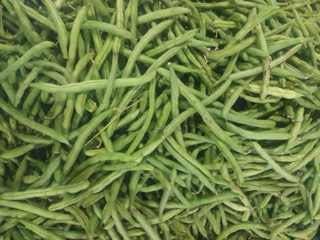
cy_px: 120
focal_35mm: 27
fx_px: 250
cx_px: 160
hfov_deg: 65.3
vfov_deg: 51.4
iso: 800
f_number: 1.9
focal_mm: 3.6
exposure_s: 1/15
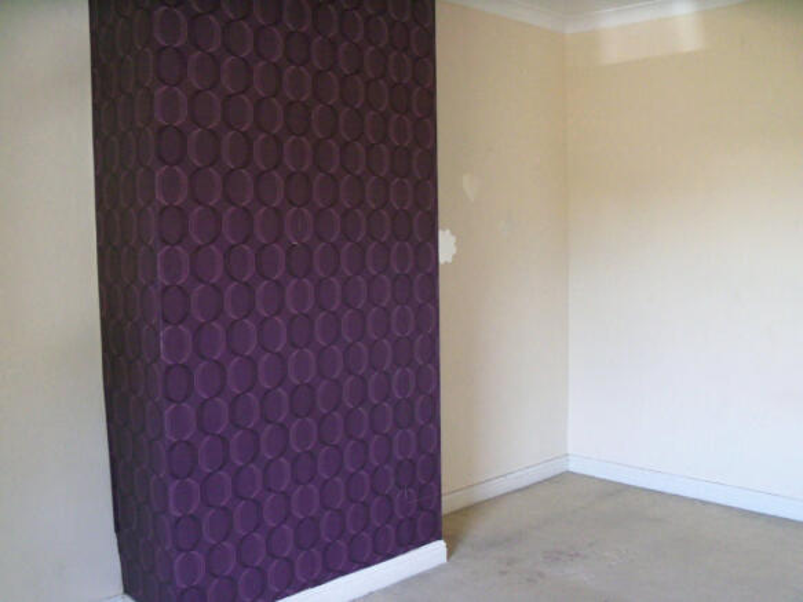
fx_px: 812
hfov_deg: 52.6
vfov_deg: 40.7
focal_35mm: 35
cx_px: 402
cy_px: 301
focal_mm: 6.3
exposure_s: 1/30
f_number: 3
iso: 250
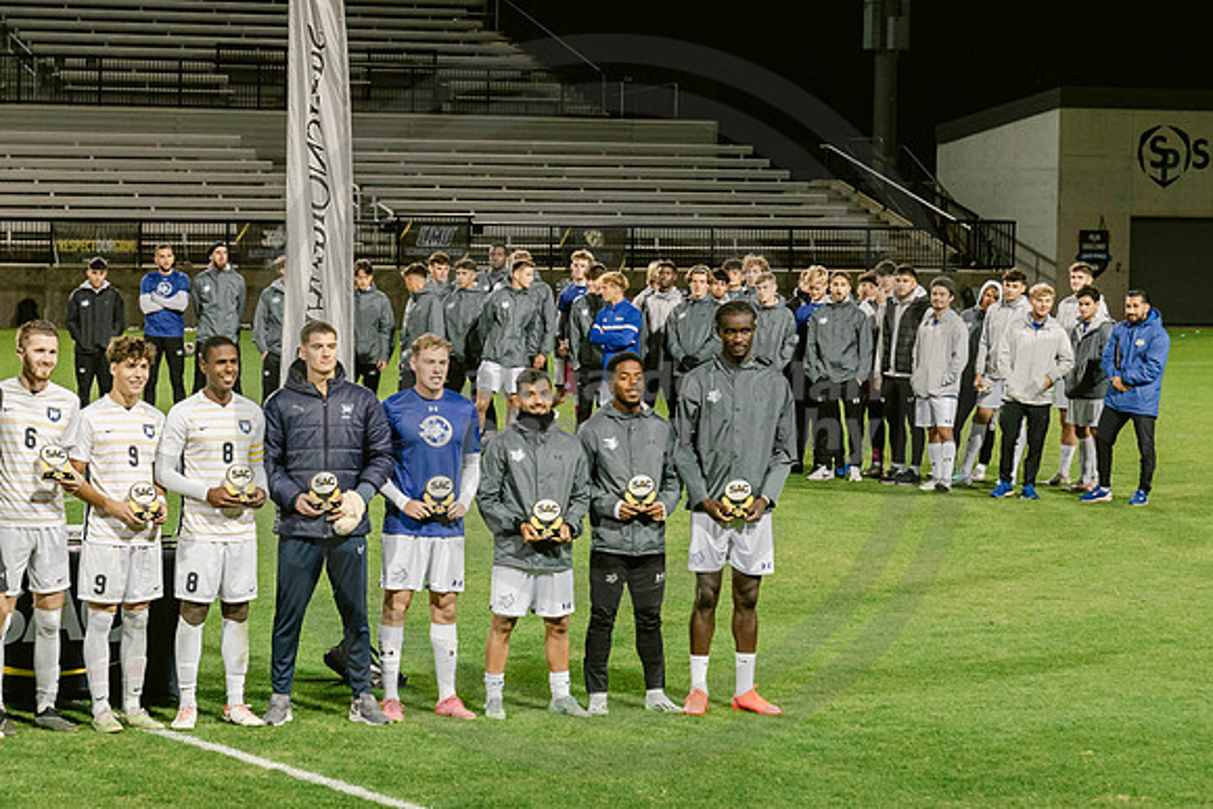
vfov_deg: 10.2
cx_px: 358
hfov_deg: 15.1
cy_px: 372
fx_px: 4555
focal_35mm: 135
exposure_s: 1/200
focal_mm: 70
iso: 2000
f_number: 4.5
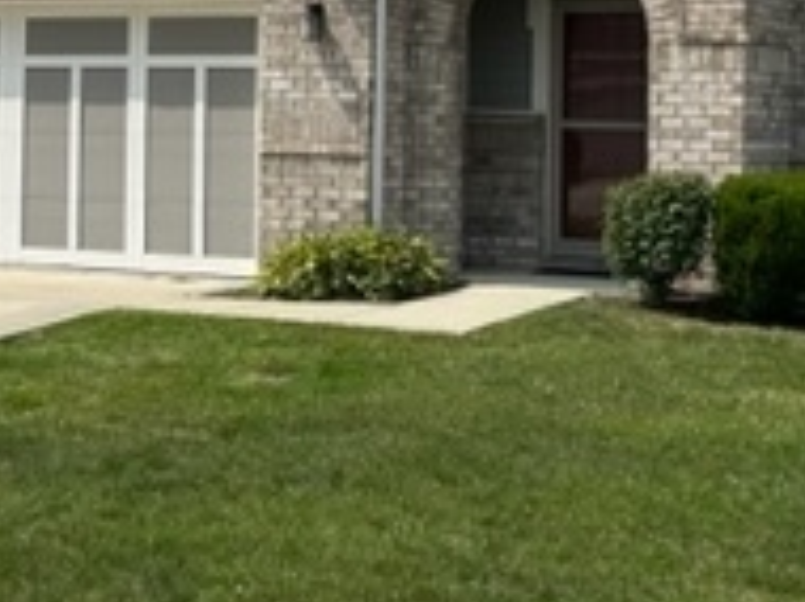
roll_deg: -1.4
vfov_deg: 17.7
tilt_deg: +4.2
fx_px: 1881
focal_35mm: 81
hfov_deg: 24.1
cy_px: -17
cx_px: 364
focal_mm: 6.86
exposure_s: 1/7576
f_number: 1.78
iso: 80
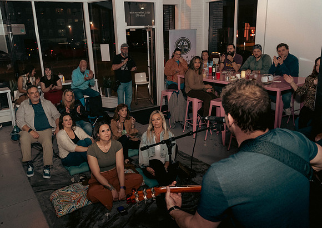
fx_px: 266
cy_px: 114
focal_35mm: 29
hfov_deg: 62.4
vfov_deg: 46.4
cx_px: 151
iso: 4000
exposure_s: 1/160
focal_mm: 28
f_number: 4.5
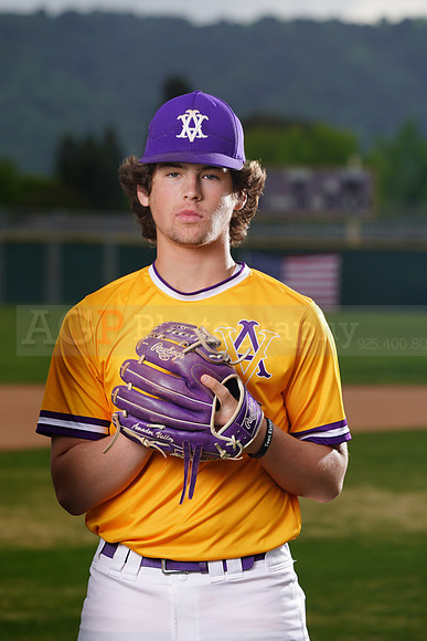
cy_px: 320
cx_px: 214
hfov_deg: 6.8
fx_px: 3609
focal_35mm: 203
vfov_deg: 10.1
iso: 100
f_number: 8
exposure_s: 1/250
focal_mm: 203
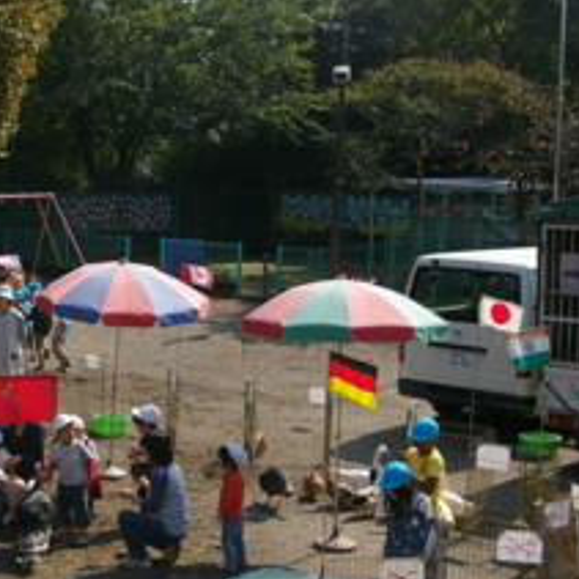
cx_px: 44
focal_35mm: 75
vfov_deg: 23.1
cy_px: 298
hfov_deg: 22.5
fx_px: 1416
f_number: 8
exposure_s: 1/250
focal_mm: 31
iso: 200
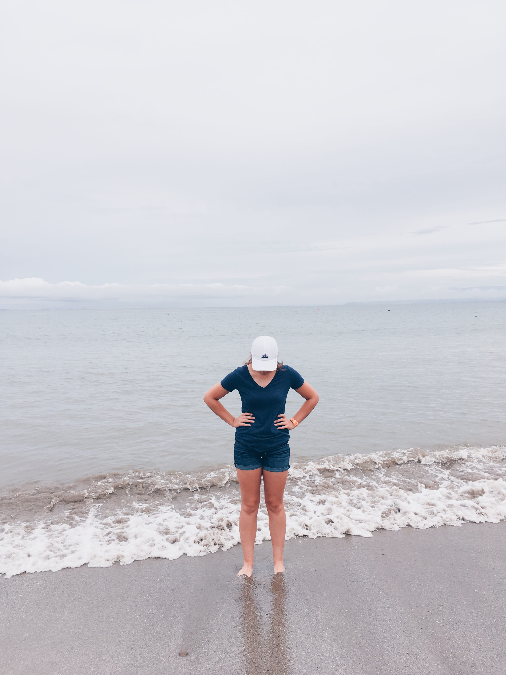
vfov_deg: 61.7
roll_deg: +1.7
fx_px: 565
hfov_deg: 48.2
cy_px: 338
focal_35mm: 29
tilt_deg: -4.6
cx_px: 253
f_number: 2.2
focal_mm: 4.15
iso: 25
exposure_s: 1/1054
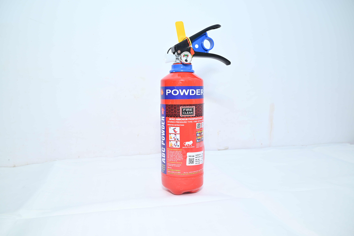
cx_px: 177
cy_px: 118
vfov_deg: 44.3
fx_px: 290
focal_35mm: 30
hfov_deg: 62.8
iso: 500
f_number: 6.3
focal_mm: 29.5
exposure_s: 1/200
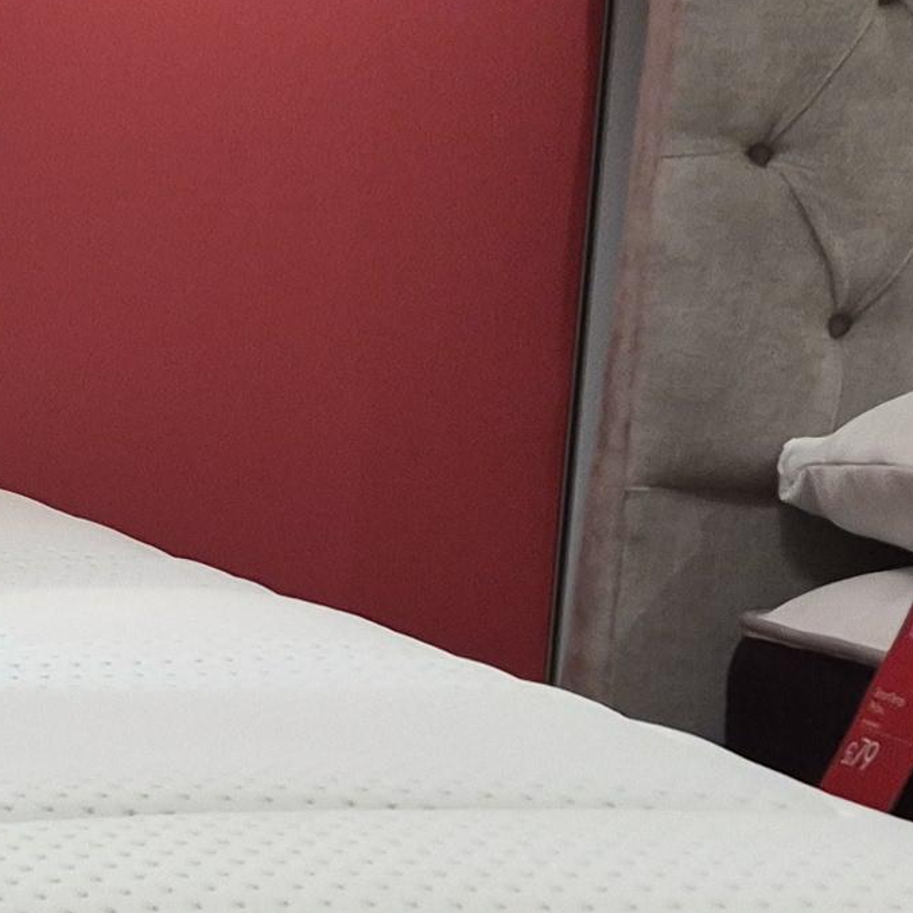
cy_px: 1161
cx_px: -901
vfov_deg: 14.0
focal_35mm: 120
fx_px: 3581
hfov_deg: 12.7
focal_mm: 5.4
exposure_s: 1/100
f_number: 1.8
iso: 125
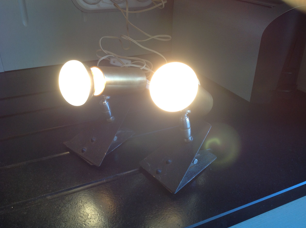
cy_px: 117
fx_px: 318
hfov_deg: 51.4
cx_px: 155
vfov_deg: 39.6
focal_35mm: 36
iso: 64
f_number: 2.4
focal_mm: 4.28
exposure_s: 1/60
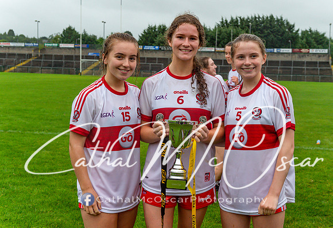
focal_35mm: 53
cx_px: 178
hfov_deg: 37.3
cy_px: 109
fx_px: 493
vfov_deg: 26.0
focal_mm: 50
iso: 1250
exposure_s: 1/100
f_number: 4
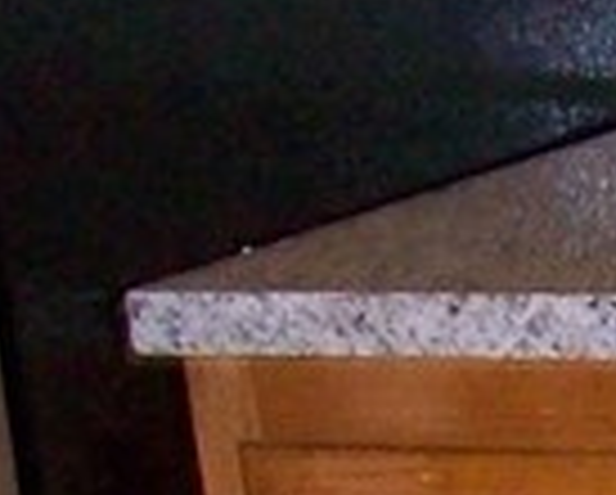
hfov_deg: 6.6
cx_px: 2221
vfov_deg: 6.0
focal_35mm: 248
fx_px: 4528
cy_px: 1166
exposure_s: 1/60
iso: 200
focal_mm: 5.7
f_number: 2.8
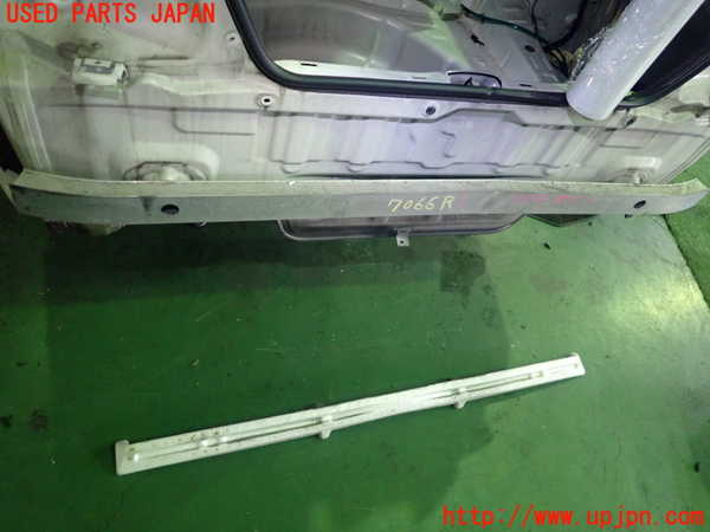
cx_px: 355
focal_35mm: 25
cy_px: 266
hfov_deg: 69.4
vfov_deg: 54.9
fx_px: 513
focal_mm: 4.5
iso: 1000
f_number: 2
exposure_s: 1/40
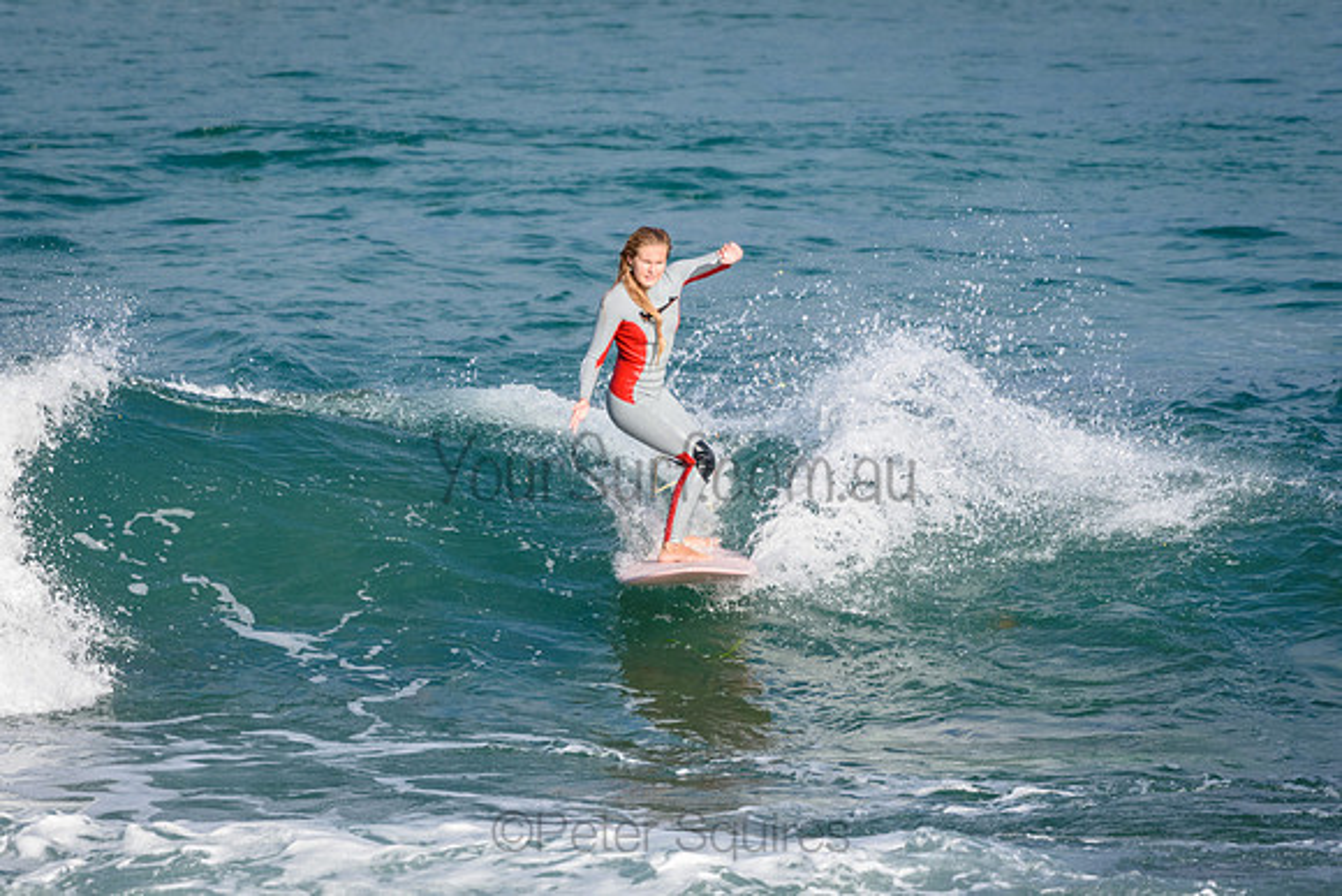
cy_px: 448
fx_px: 21252
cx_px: 671
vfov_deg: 2.4
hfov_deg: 3.6
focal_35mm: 570
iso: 400
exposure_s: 1/2000
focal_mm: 380
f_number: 5.6
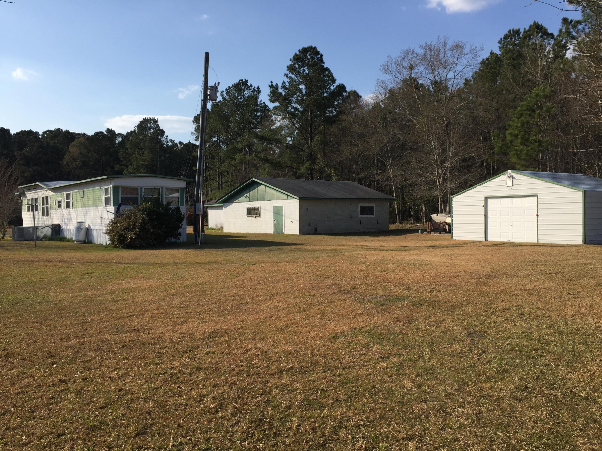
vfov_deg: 48.2
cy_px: 226
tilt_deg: -1.1
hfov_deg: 61.7
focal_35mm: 29
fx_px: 504
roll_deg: -1.3
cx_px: 301
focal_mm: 4.15
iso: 32
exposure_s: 1/2198
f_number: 2.2
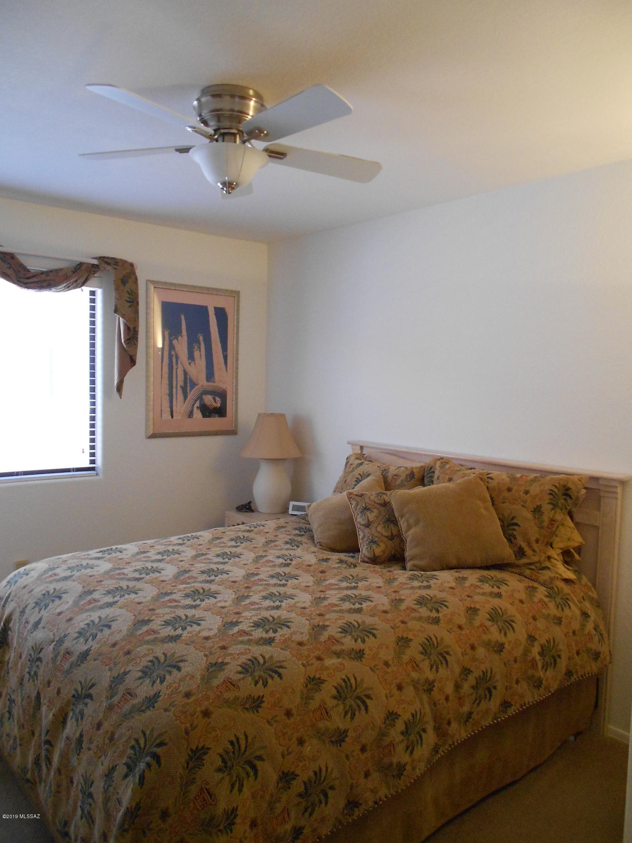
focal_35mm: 26
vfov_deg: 67.3
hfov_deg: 53.1
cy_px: 422
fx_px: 633
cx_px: 316
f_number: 3.2
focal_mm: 4.6
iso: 400
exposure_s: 1/50
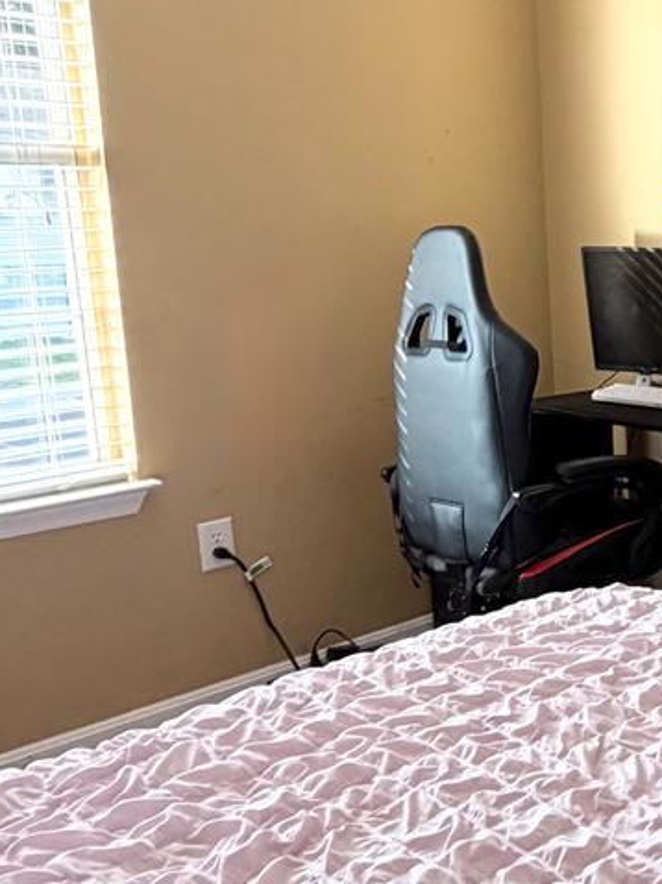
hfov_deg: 25.4
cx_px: 954
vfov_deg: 42.1
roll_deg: -1.3
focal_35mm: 45
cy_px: 411
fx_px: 1148
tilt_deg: -9.9
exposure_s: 1/121
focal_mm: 2.22
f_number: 2.2
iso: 250
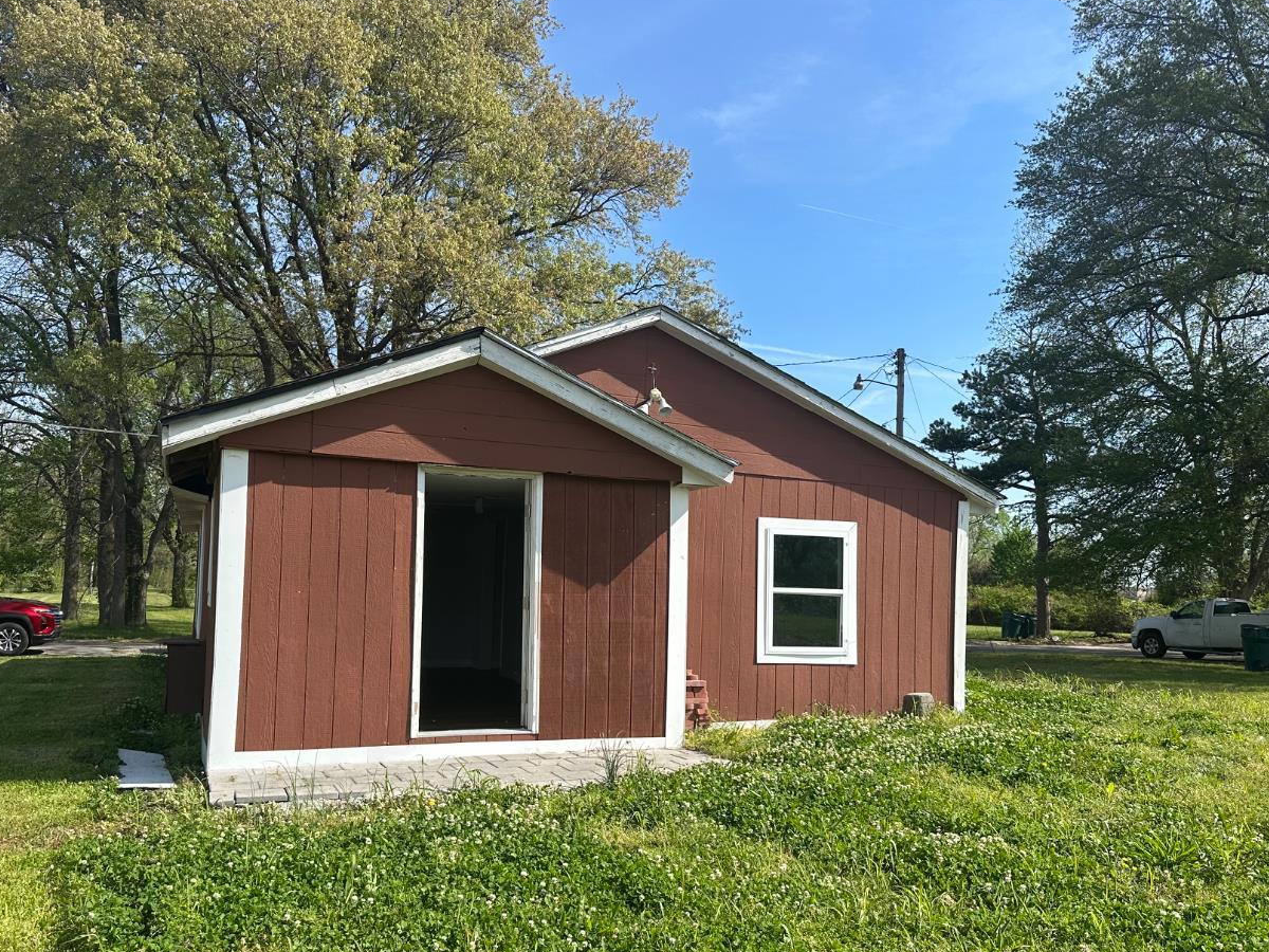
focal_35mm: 30
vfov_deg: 46.6
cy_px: 554
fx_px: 1100
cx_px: 582
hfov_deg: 59.9
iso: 80
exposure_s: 1/3058
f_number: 1.78
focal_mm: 6.86
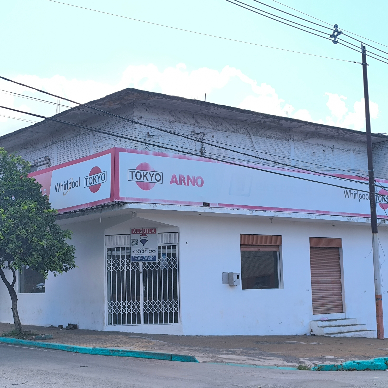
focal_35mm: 56
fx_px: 710
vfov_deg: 30.6
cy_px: 195
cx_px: 167
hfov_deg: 30.5
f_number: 1.65
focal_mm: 6.14
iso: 50
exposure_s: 1/550
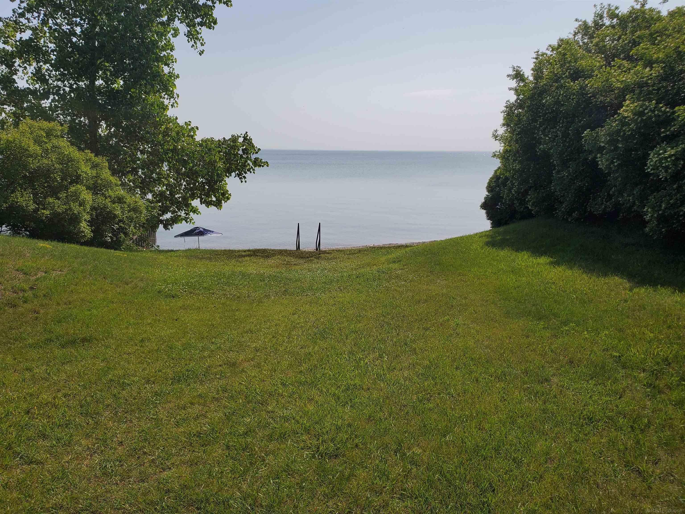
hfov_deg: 67.3
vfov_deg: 53.1
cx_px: 342
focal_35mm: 26
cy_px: 257
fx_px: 515
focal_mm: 4.3
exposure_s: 1/3502
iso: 50
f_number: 2.4
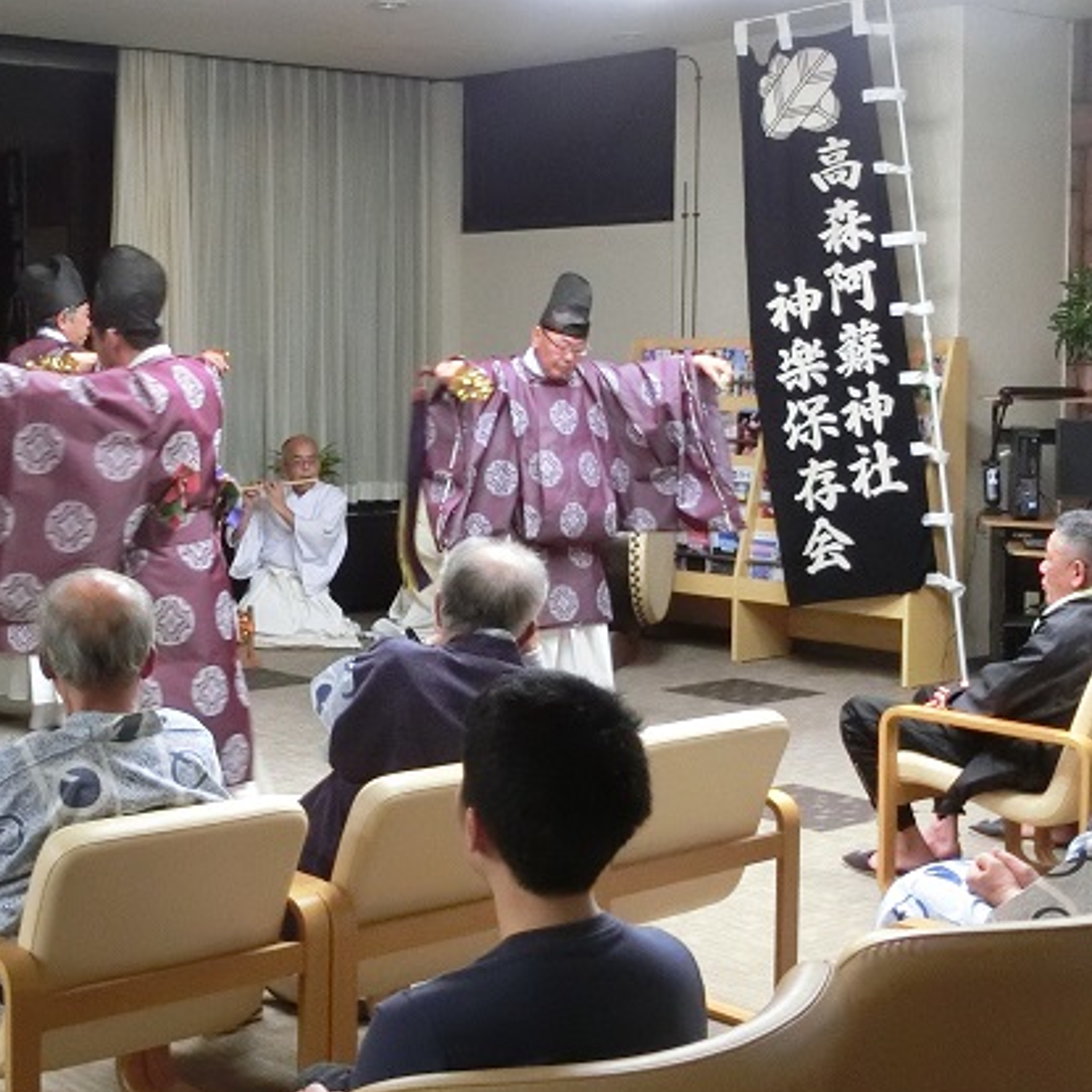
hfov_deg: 29.0
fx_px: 2070
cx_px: 234
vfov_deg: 29.5
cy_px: 445
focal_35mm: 58
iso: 800
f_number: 3.9
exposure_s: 1/25
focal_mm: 6
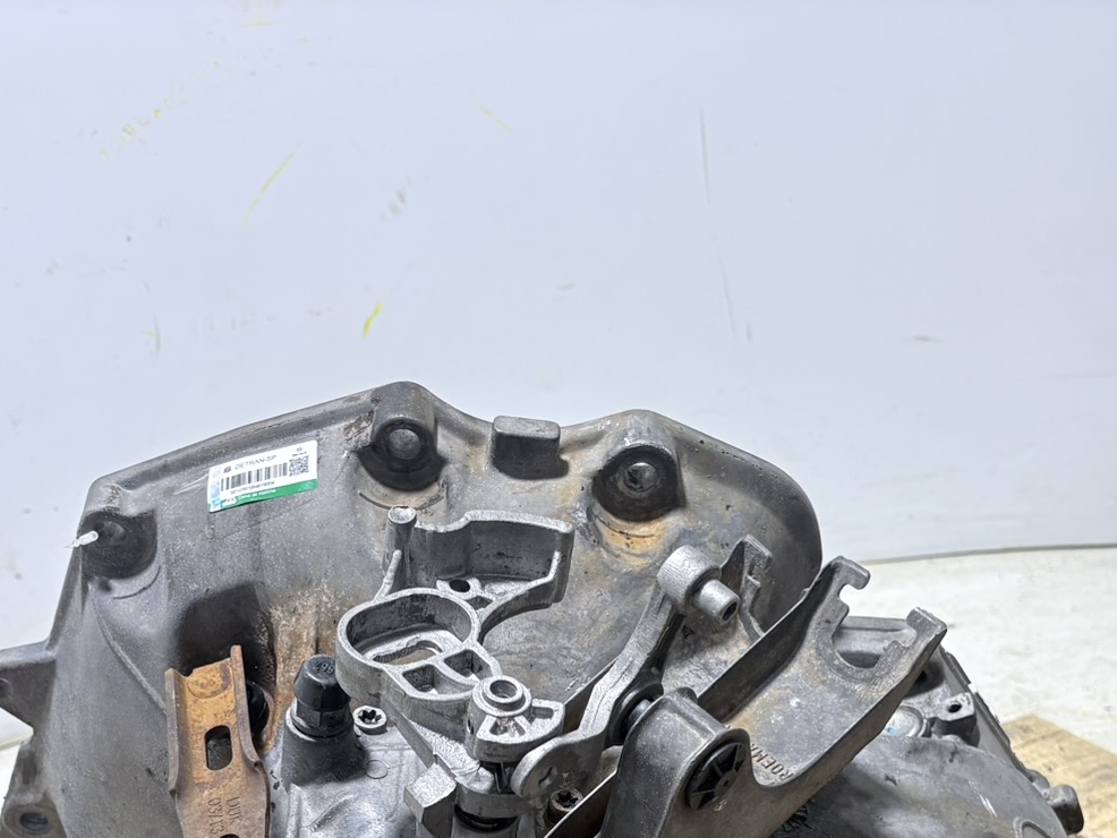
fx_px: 1743
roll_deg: +8.2
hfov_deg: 35.5
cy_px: 867
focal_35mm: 54
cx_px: 521
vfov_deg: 25.5
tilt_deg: -31.7
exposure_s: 1/120
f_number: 1.6
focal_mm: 5.96
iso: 125
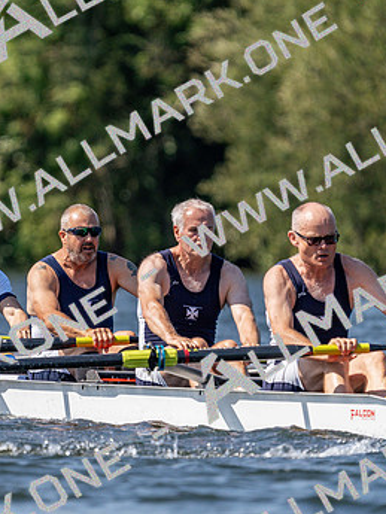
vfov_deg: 2.5
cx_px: 73
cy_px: 282
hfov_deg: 1.8
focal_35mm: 808
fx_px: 12006
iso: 320
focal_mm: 500
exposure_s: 1/2000
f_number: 6.3
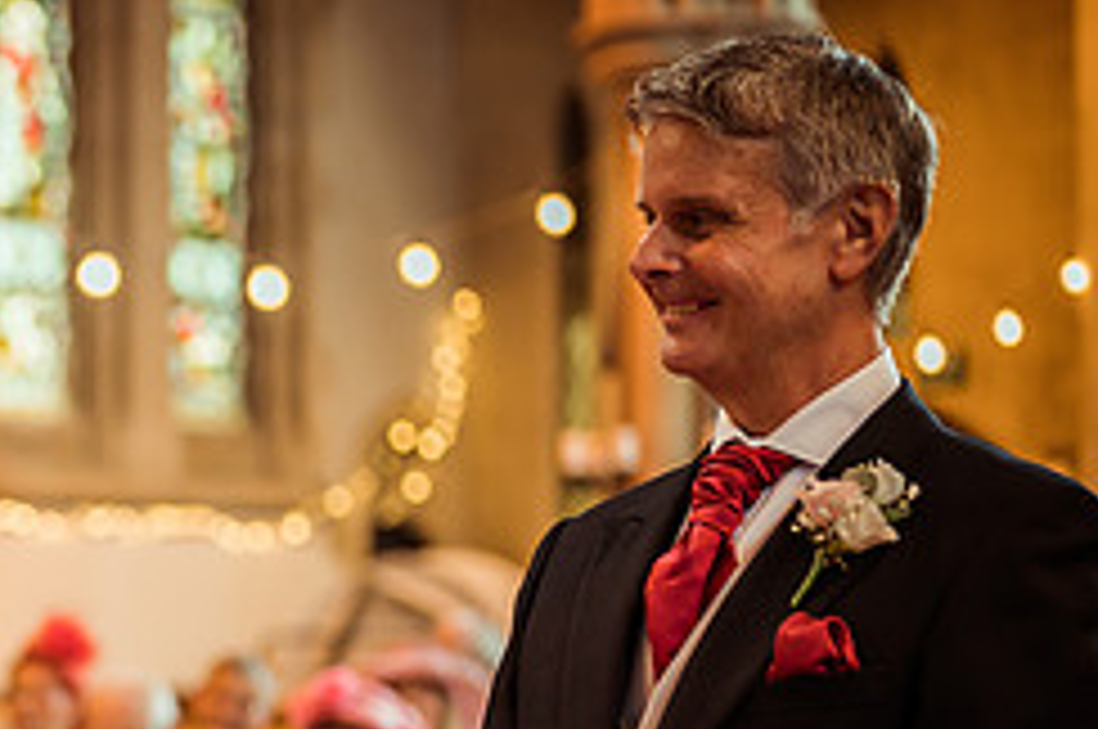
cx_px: -104
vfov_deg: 11.4
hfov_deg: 16.7
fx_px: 3625
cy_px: 603
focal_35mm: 119
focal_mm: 50
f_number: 1.8
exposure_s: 1/160
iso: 640
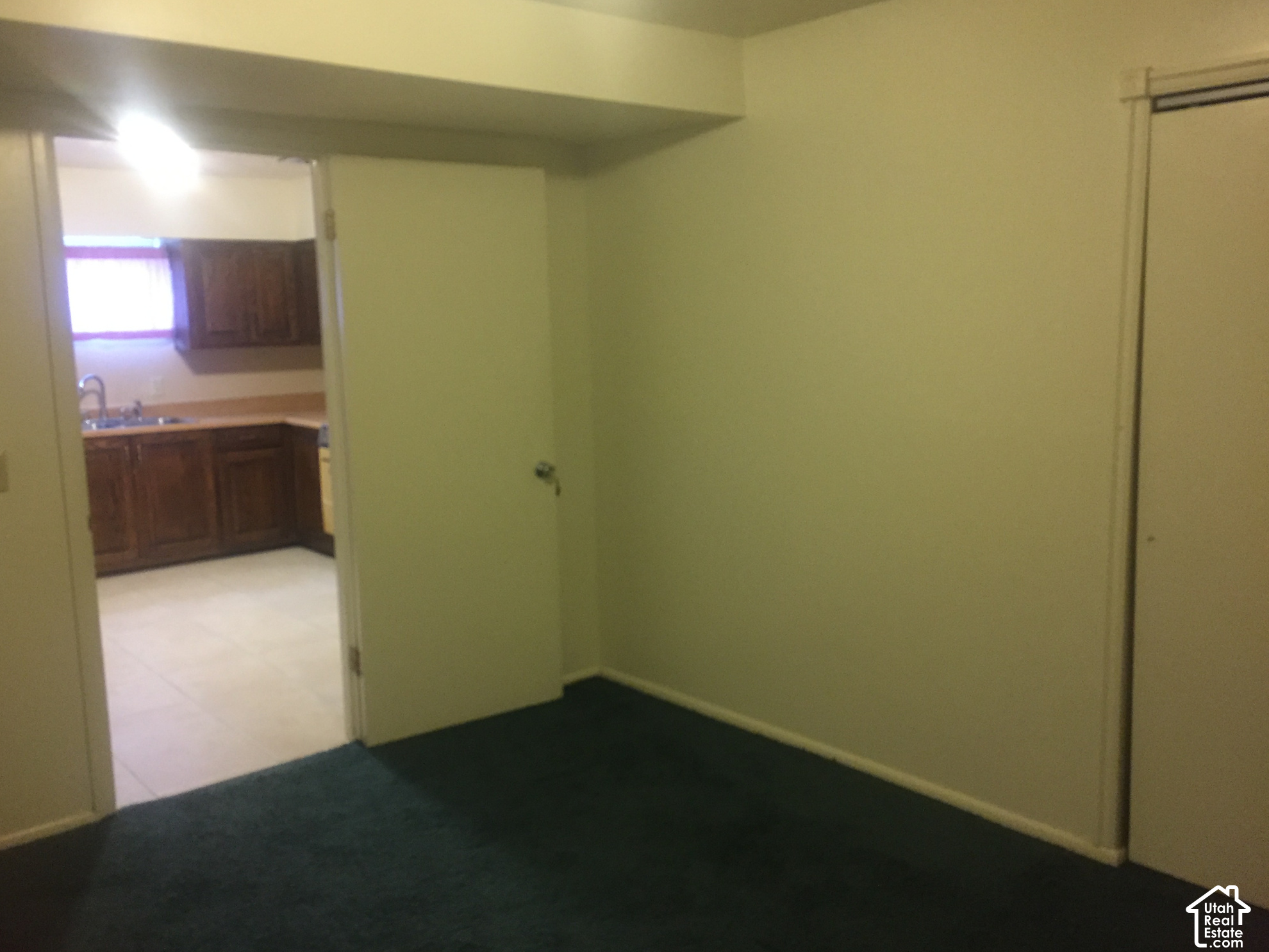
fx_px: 1100
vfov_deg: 46.8
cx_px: 615
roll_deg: +1.8
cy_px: 470
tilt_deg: -8.3
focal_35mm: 30
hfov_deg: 60.0
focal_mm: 4.15
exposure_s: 1/24
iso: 250
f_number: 2.2
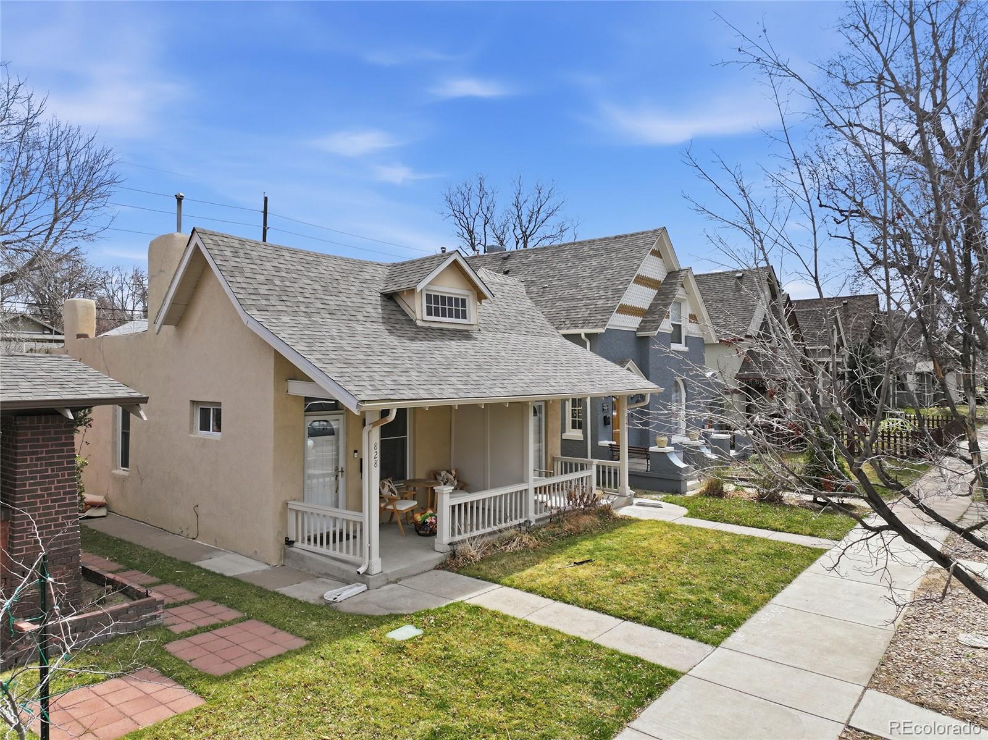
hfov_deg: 71.6
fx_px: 685
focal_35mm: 24
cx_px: 494
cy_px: 370
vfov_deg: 56.8
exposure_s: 1/4000
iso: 350
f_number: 2.8
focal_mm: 12.3
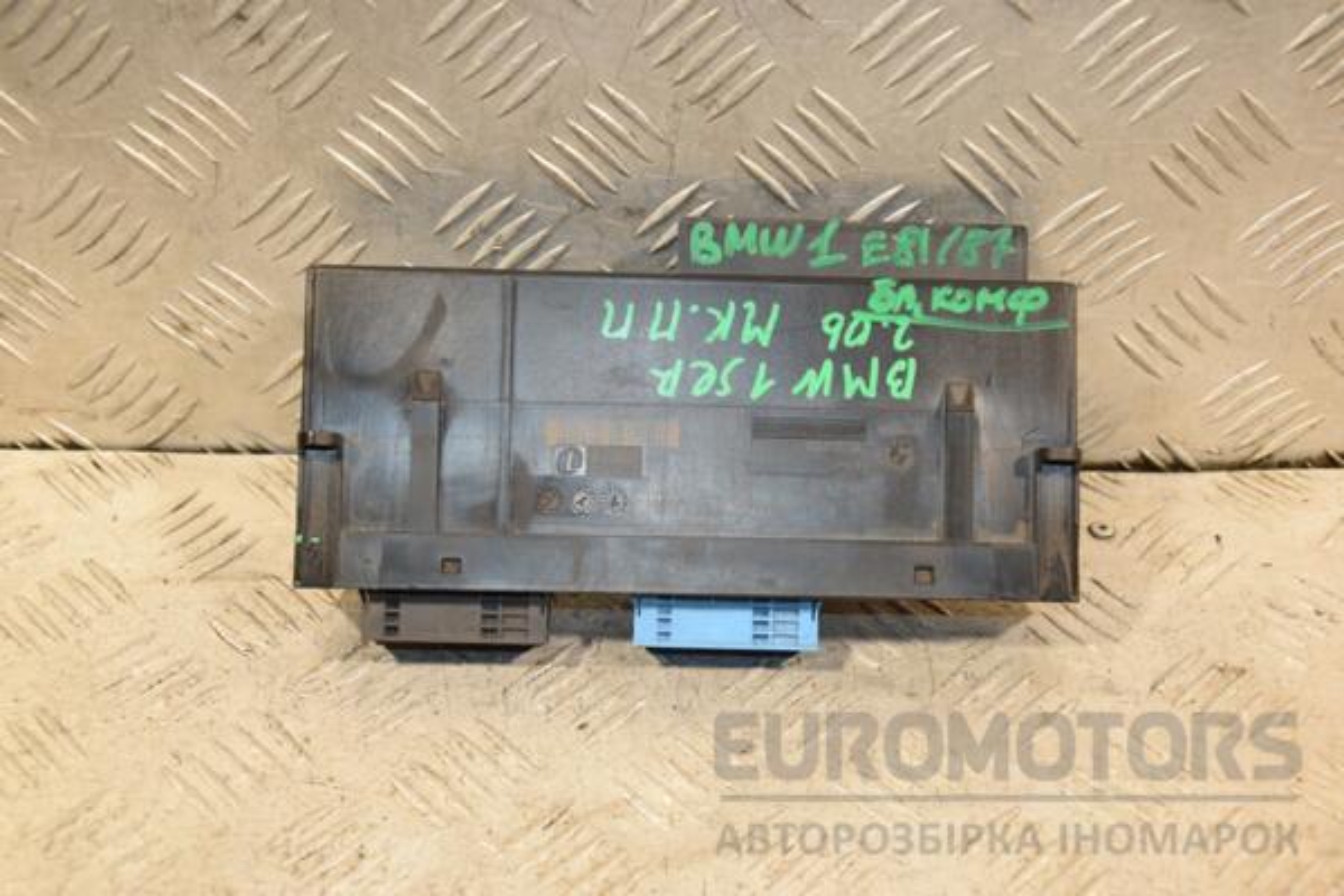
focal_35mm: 52
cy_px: 448
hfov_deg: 37.9
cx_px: 672
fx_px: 1960
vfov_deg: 25.8
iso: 800
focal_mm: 35
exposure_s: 1/200
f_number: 5
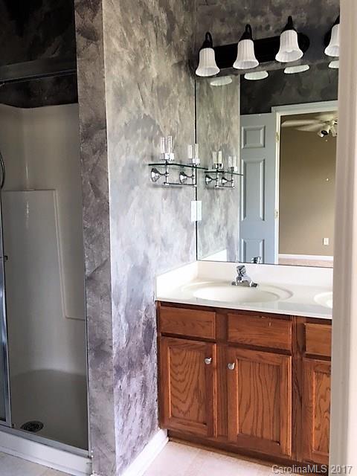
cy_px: 238
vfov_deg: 61.7
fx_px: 399
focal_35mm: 29
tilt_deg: -5.0
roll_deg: +1.3
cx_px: 178
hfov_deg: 48.2
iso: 40
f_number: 2.2
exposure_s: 1/30
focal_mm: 4.15
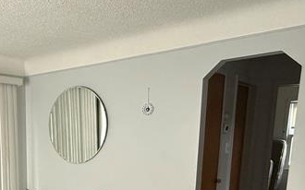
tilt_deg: -11.9
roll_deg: +0.8
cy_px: 217
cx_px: 33
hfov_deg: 40.4
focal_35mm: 46
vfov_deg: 25.6
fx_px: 382
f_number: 2.2
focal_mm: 2.22
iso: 320
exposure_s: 1/99
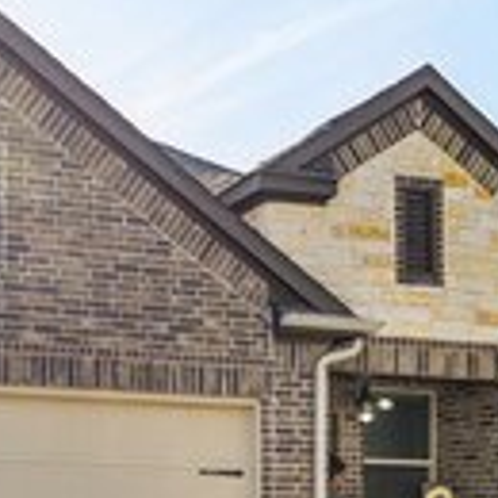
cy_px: 316
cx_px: 123
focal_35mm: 67
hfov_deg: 25.4
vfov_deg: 25.6
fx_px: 1091
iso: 400
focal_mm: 16
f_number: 8
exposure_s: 1/250
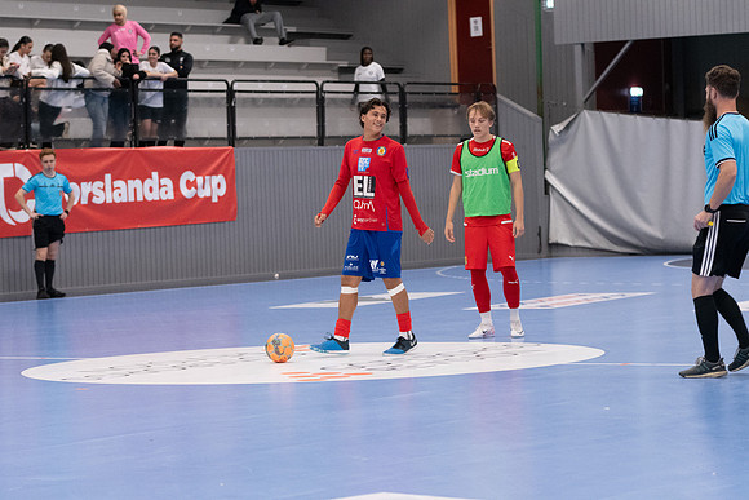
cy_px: 250
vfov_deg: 10.6
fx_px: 2684
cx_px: 374
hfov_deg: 15.9
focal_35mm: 129
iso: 3600
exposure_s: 1/640
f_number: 3.2
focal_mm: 86
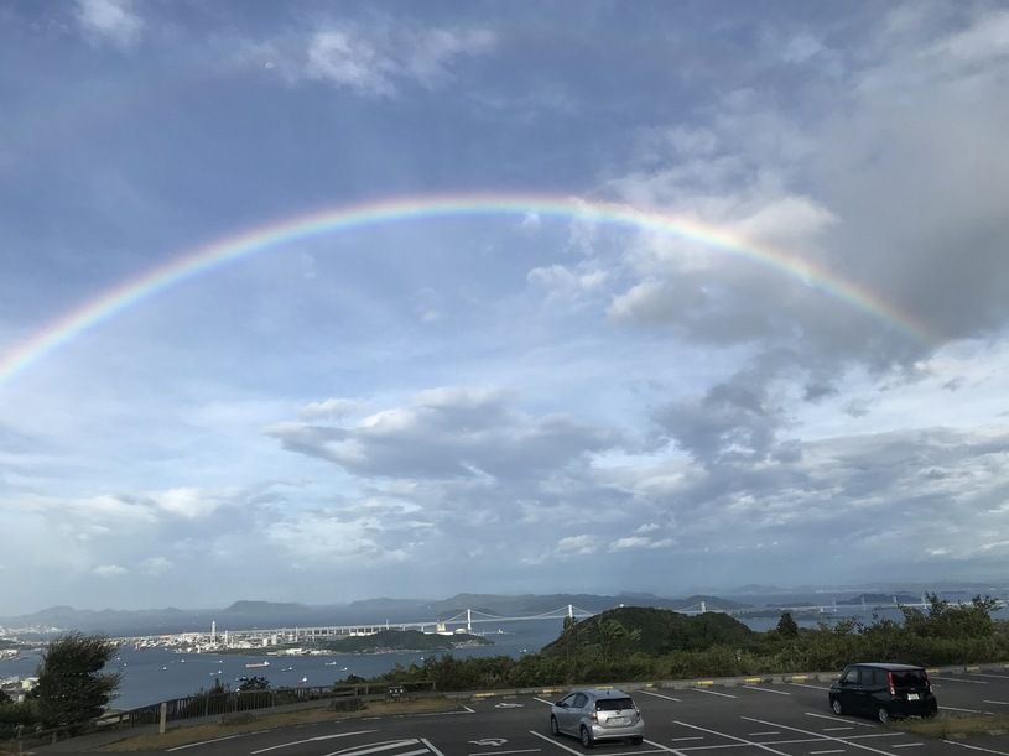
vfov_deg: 49.7
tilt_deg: +14.3
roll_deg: +2.1
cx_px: 504
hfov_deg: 63.5
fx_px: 816
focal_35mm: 28
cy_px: 378
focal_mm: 3.99
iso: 20
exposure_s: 1/2519
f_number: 1.8
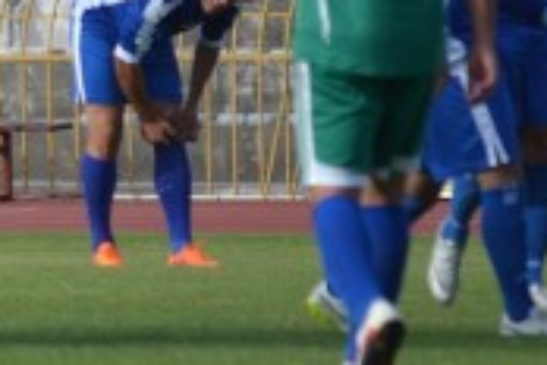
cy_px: -101
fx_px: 17260
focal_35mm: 1136
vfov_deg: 1.2
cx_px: -380
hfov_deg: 1.8
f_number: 5.6
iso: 400
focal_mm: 200
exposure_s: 1/1250
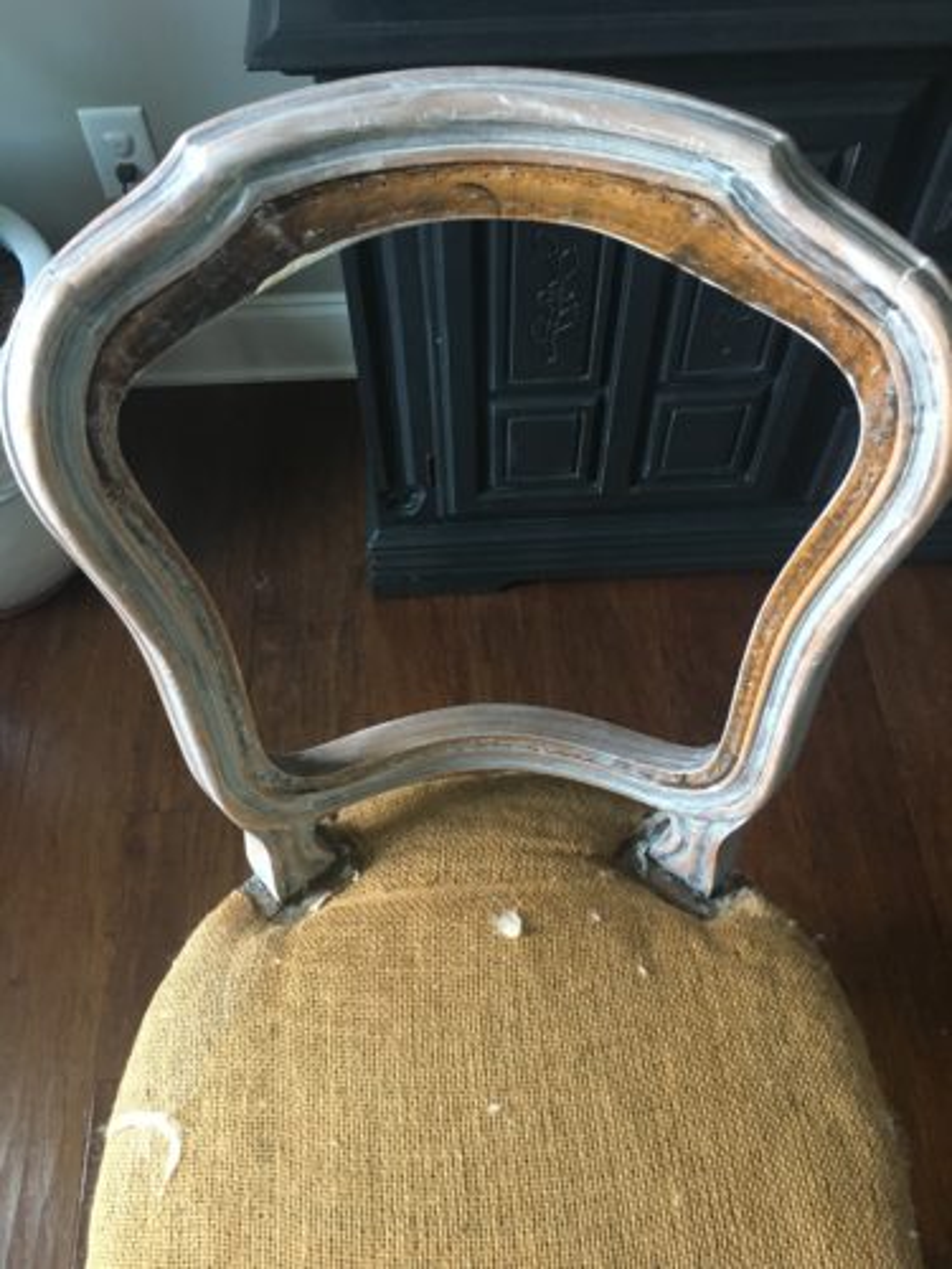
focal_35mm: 29
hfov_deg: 48.2
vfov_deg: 61.7
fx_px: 1063
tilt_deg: -57.7
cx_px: 476
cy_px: 634
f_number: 2.2
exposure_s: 1/30
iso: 200
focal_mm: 4.15
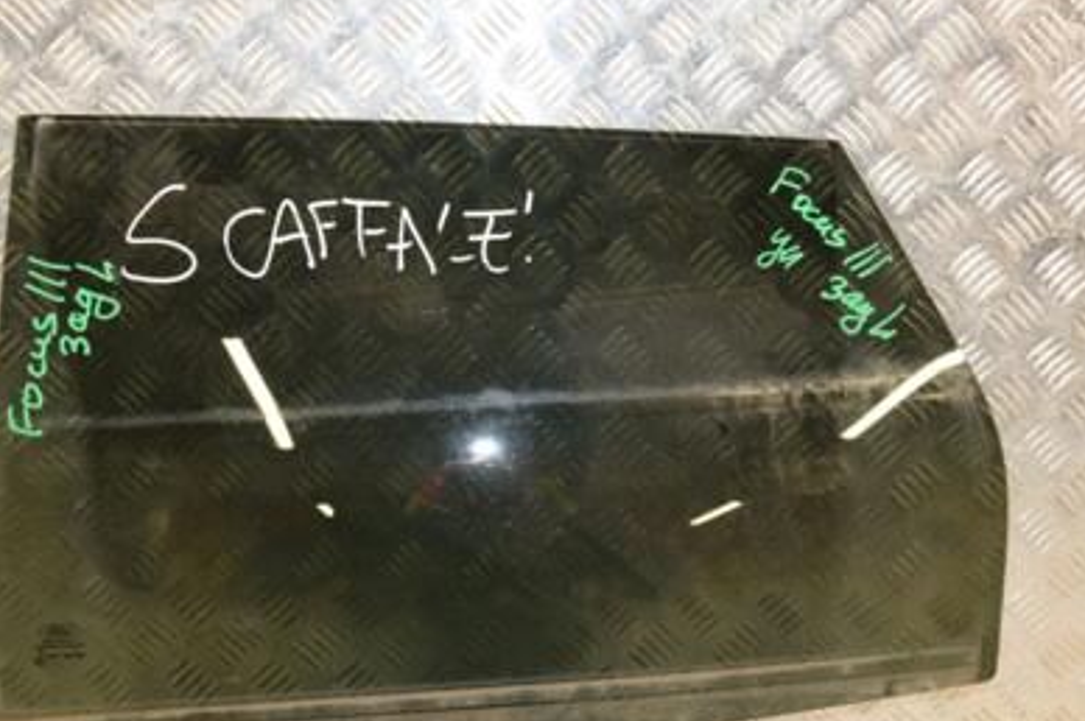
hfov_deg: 30.9
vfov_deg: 20.8
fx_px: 1957
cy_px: 486
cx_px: 612
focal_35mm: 65
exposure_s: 1/125
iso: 800
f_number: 5
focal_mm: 28
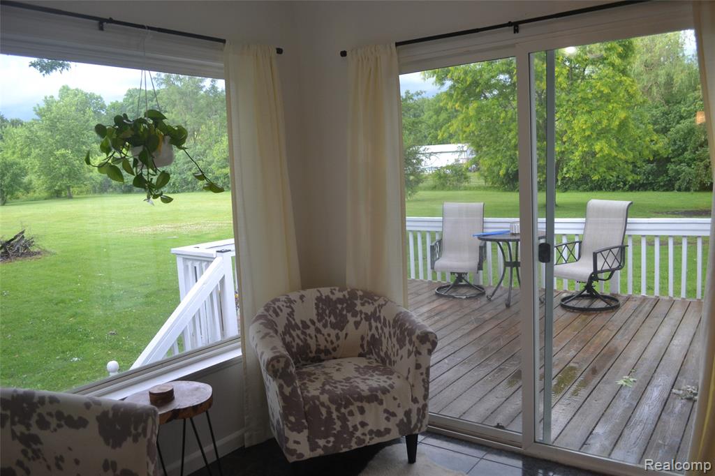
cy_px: 238
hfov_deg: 67.4
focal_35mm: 27
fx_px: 536
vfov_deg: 47.9
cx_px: 358
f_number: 4.5
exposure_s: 1/80
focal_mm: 18
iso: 400
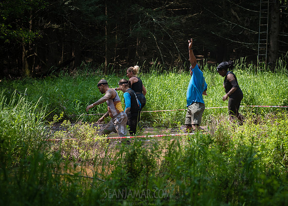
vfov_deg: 13.8
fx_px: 852
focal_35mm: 104
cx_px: 192
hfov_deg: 19.1
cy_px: 78
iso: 400
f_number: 4
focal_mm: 80
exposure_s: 1/2000
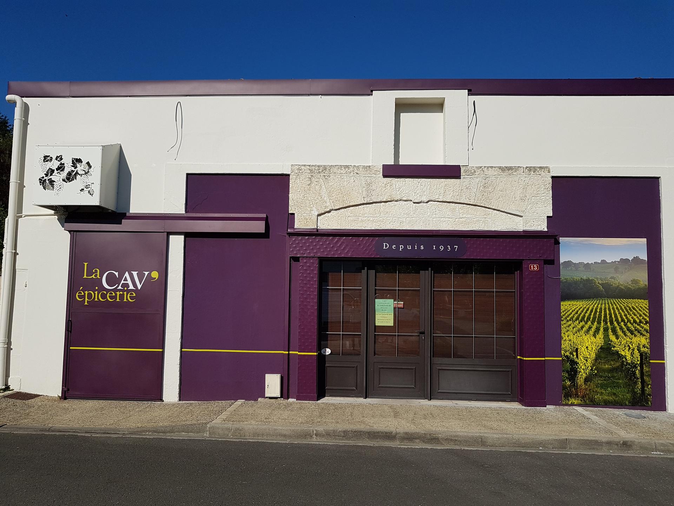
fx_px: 506
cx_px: 337
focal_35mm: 26
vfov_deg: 53.1
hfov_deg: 67.3
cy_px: 253
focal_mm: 4.2
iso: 40
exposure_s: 1/4672
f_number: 1.7
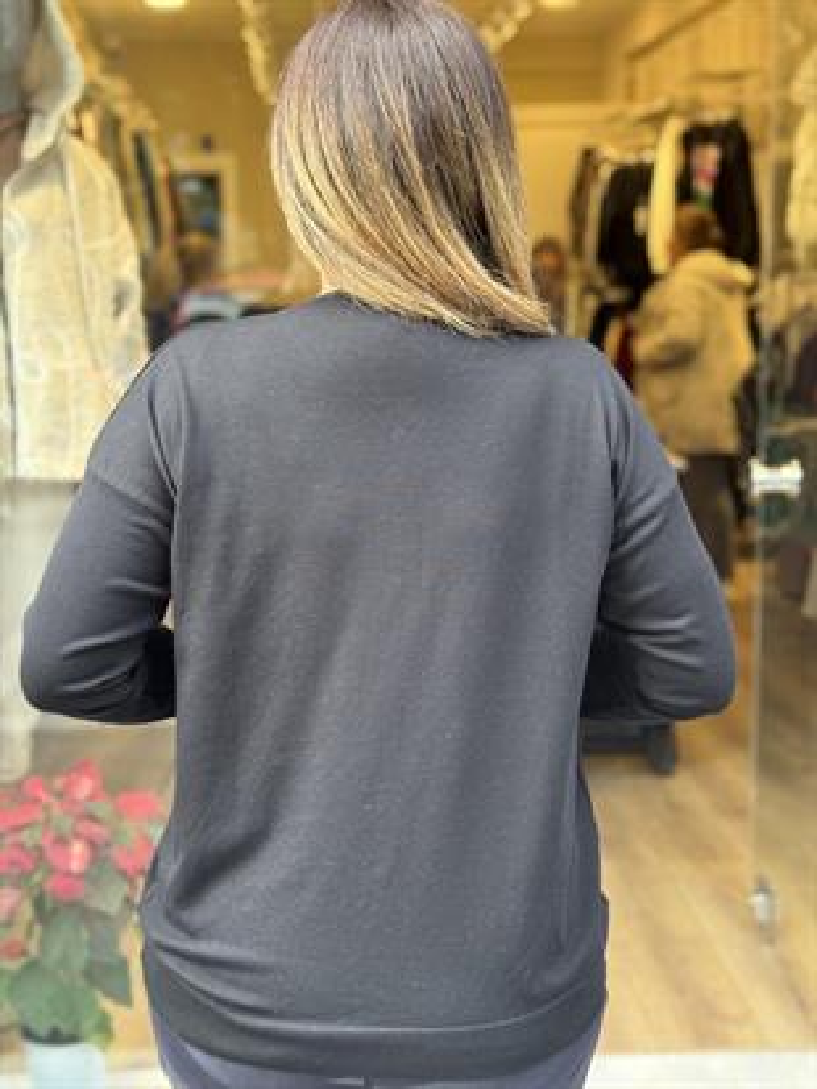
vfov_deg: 39.6
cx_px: 408
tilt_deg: -9.9
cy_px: 544
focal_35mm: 48
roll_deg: -0.8
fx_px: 1510
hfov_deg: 30.3
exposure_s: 1/127
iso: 200
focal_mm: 6.76
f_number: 1.78
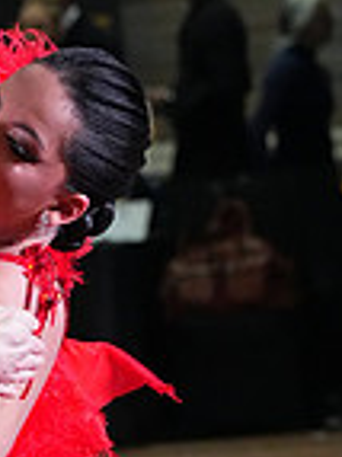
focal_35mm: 666
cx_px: -187
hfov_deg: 2.2
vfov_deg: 3.0
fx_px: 8786
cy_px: 617
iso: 10000
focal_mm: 171
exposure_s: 1/400
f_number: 7.1
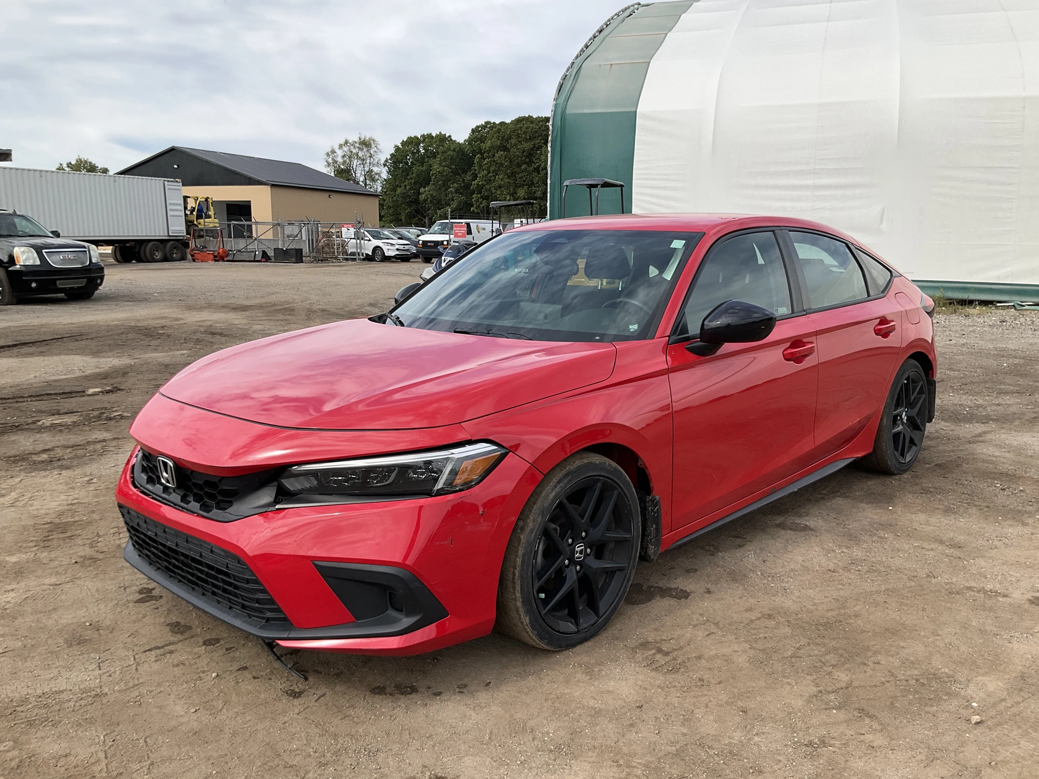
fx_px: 870
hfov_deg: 61.7
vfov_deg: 48.2
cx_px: 520
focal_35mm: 29
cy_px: 390
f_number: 1.8
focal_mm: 3
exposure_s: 1/1342
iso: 25
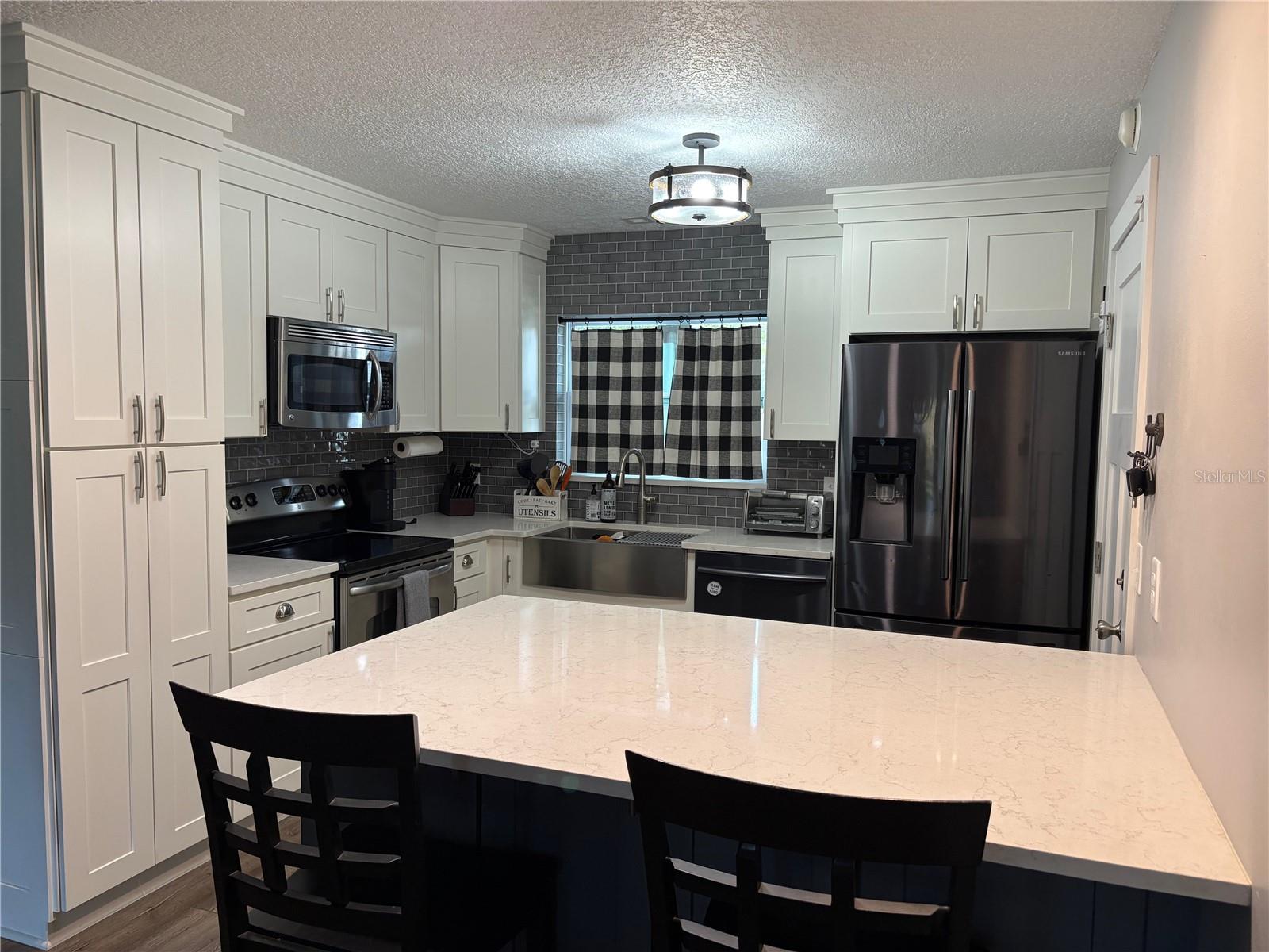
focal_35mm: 26
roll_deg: -0.9
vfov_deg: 53.1
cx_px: 634
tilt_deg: -3.8
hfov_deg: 67.3
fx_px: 953
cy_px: 476
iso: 125
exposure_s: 1/120
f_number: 1.6
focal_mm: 5.96
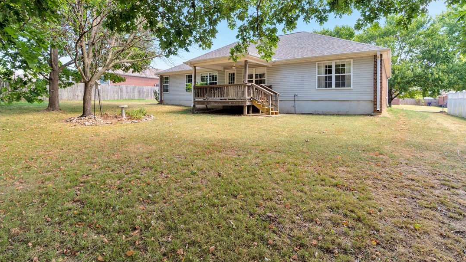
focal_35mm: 18
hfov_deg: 92.7
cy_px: 115
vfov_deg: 60.8
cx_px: 234
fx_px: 222
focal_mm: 17
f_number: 7.1
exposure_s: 1/30
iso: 80
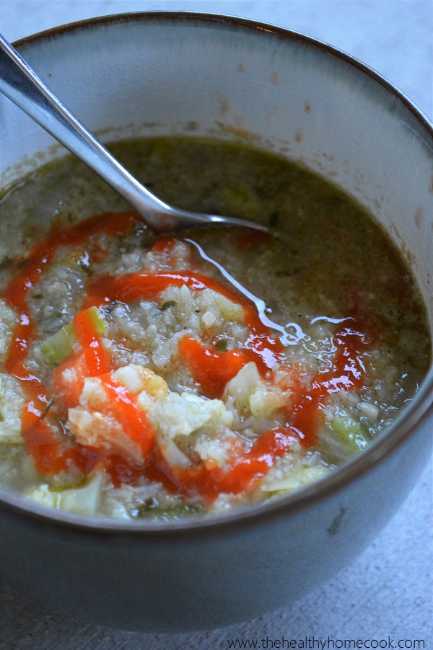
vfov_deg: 29.3
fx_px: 1247
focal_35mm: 69
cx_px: 216
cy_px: 325
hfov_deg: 19.7
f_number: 5.3
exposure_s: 1/160
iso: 3200
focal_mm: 46
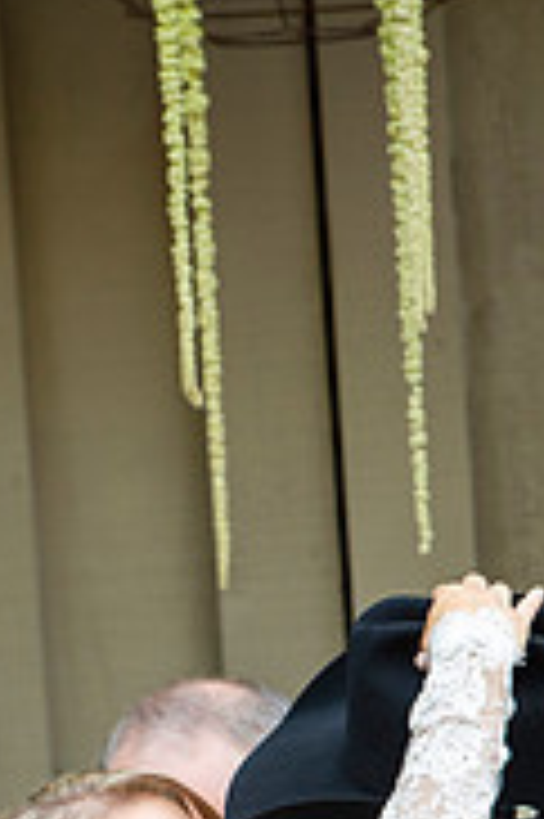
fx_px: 16827
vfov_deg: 2.8
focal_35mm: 741
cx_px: 115
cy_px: 918
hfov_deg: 1.9
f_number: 3.5
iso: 400
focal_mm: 200
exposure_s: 1/250
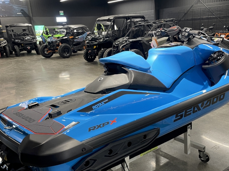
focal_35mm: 36
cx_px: 128
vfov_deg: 39.3
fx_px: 238
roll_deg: +2.5
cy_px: 108
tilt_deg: -17.5
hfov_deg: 51.3
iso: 250
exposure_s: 1/60
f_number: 1.6
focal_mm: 4.2
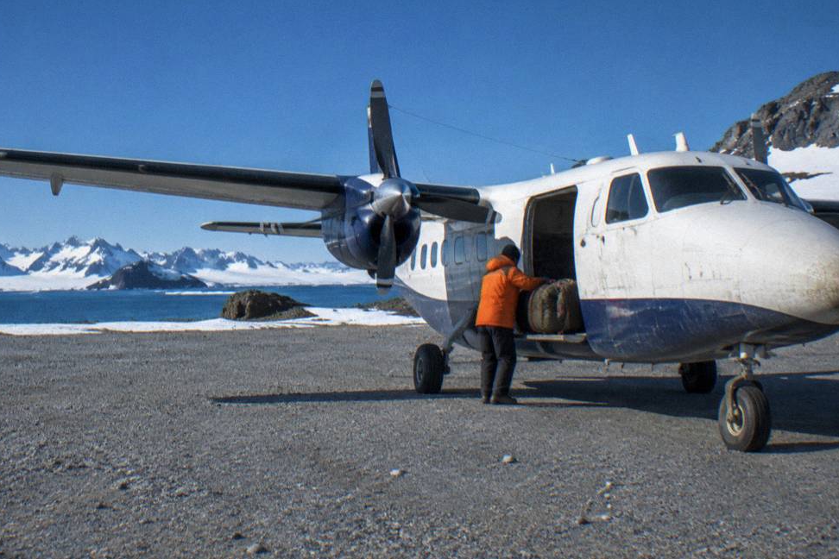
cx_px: 420
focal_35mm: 36
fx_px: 839
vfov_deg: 36.9
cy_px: 273
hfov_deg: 53.1
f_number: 6.3
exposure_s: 1/640
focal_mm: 35
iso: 500
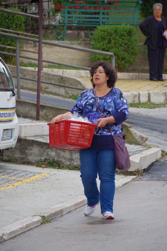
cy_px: 126
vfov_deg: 7.6
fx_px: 1879
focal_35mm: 270
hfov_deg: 5.1
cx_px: 84
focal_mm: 180
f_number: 6.3
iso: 1250
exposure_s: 1/160
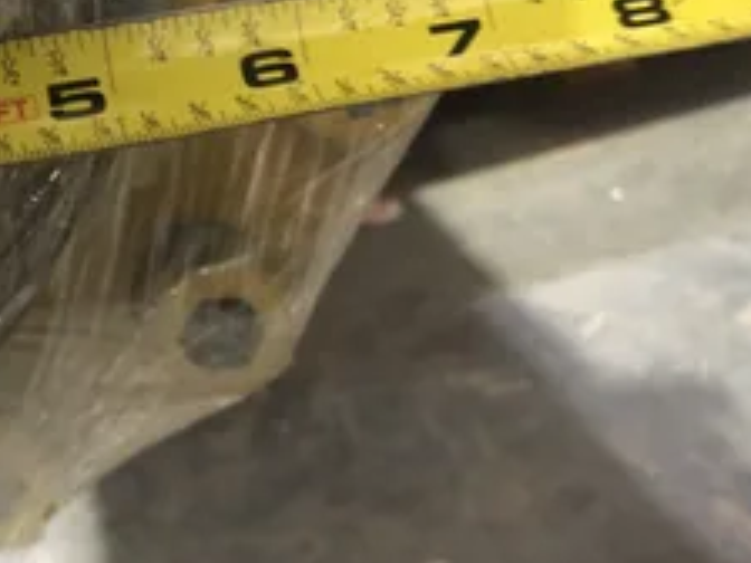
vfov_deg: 29.1
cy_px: 251
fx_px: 1085
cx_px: 104
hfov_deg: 36.3
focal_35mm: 50
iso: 100
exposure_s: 1/5
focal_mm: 3.99
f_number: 1.8
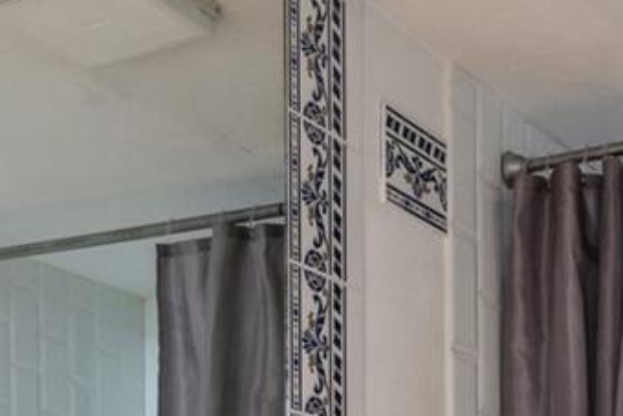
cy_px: 650
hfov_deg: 25.2
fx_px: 1385
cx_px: 432
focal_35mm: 80
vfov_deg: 15.6
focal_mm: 17
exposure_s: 1/6
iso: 250
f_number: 8
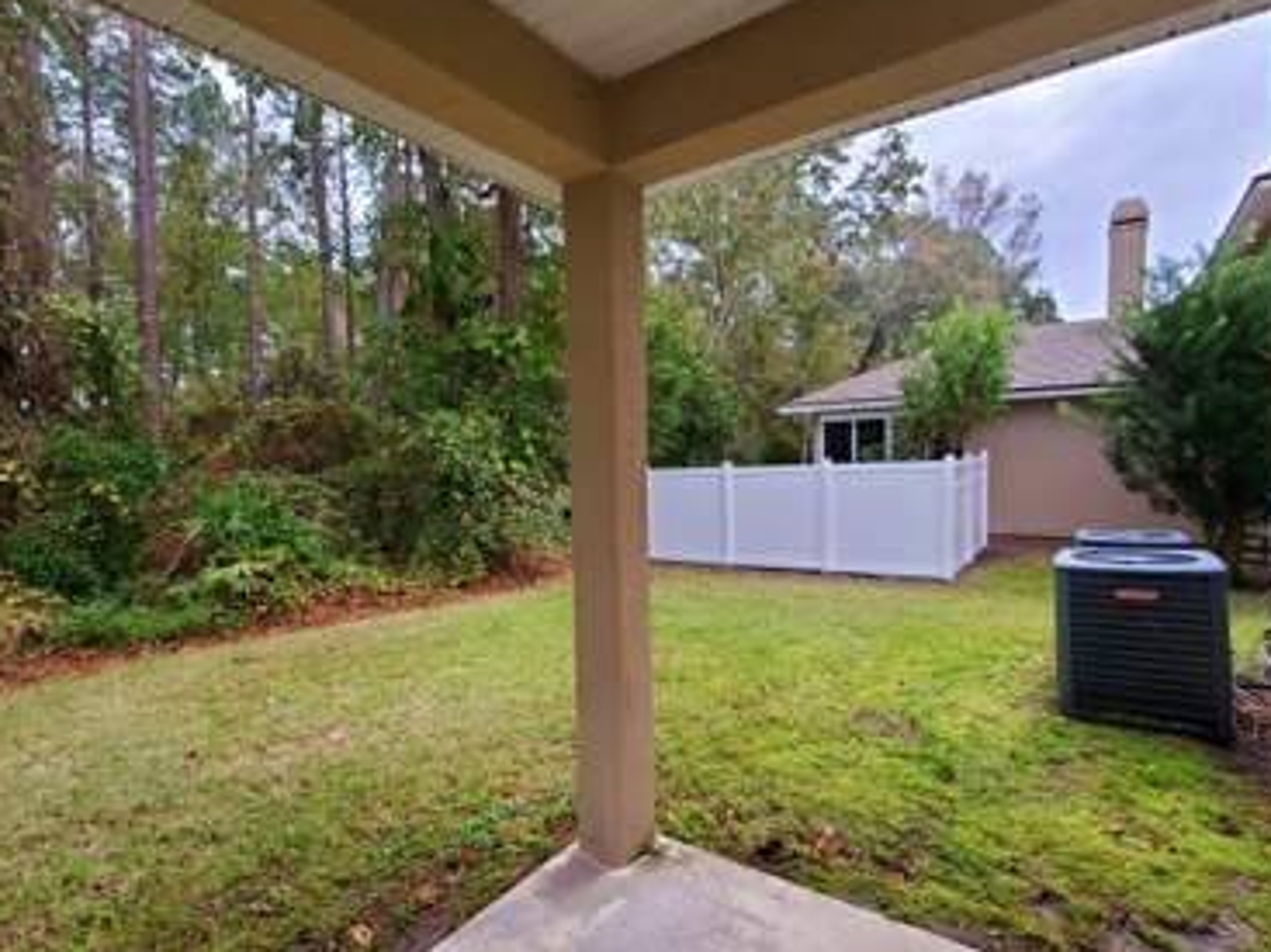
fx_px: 624
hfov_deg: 91.0
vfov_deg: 74.7
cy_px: 473
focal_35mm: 17
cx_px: 627
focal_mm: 1.8
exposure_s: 1/60.2
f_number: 2.2
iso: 64
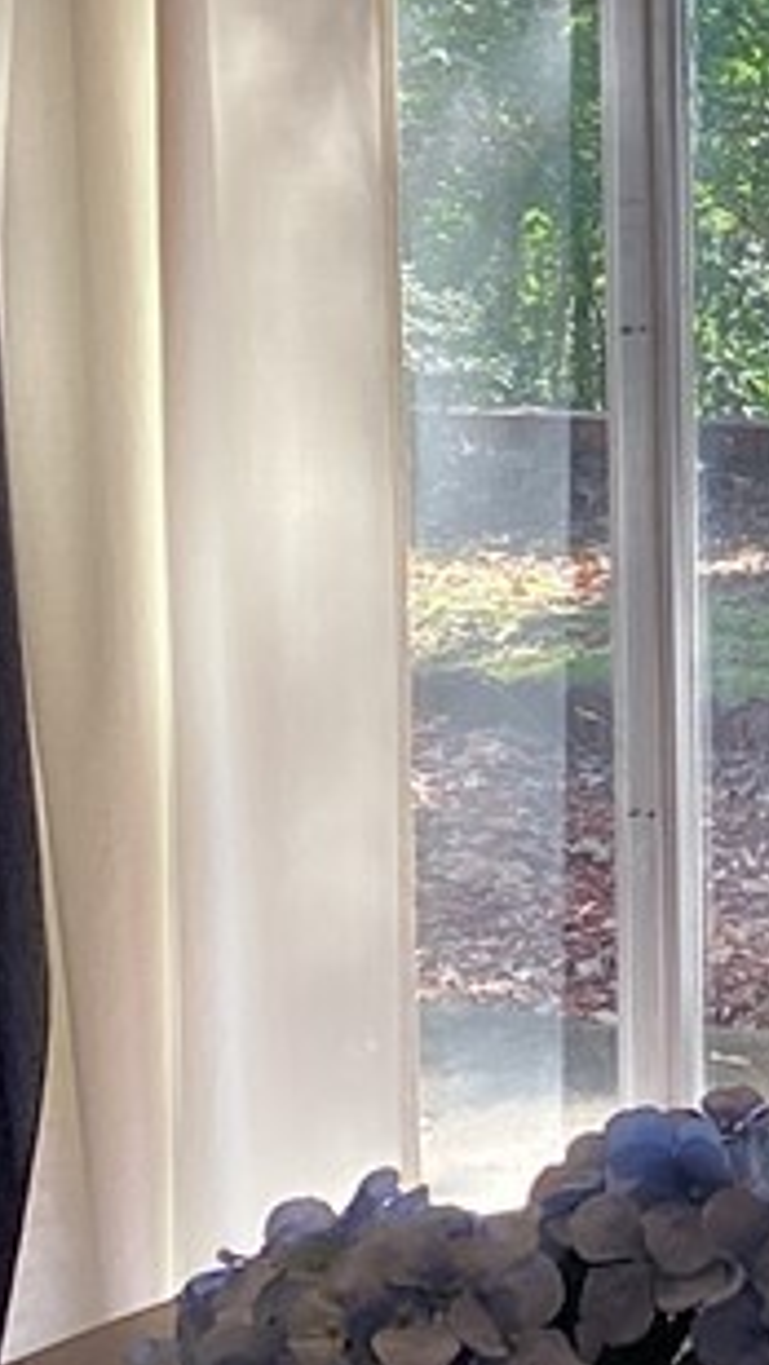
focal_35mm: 112
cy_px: 309
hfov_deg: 10.3
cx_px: 1317
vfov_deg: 19.0
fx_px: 4057
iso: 50
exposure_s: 1/120
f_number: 2.4
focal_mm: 3.3
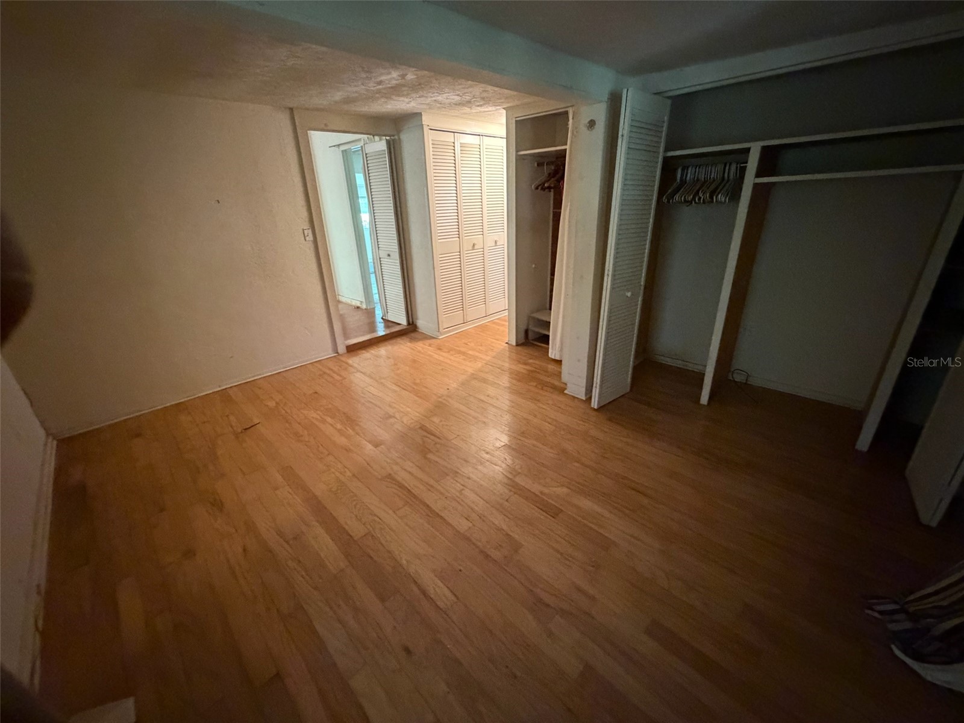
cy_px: 362
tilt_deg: -22.0
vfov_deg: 85.7
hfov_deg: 102.1
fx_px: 390
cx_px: 482
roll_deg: +3.0
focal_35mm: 14
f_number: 2.2
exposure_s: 1/40
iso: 1250
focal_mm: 2.22
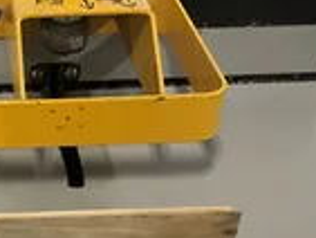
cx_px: -31
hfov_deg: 22.5
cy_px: 103
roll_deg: +1.0
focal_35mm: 82
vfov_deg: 18.0
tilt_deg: -37.2
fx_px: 749
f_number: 1.8
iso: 250
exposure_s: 1/60
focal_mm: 3
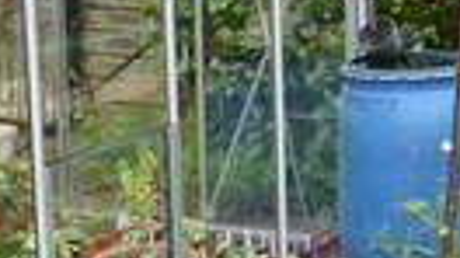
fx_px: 1634
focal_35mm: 134
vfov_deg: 9.0
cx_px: 324
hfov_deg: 16.0
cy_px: 82
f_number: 6.3
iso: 100
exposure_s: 1/160
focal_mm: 11
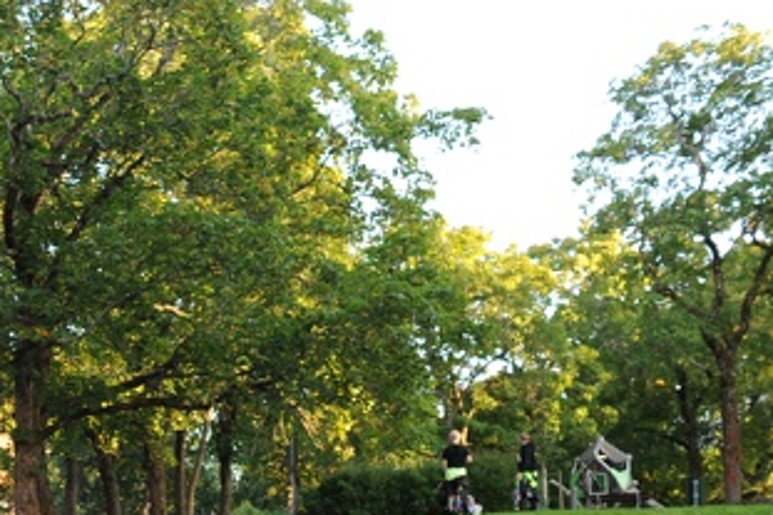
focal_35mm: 51
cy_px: 588
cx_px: -20
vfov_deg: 24.4
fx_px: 1094
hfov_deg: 34.9
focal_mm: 20
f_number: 5.6
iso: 800
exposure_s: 1/125
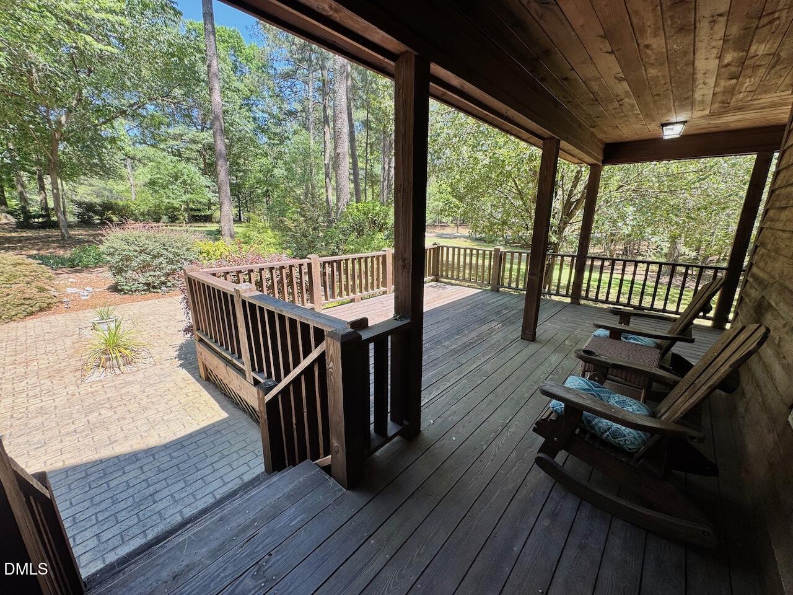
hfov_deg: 102.1
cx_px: 396
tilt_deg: -14.5
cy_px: 298
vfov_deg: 85.7
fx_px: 321
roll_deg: -0.6
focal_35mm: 14
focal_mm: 2.22
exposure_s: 1/118
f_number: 2.2
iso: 40
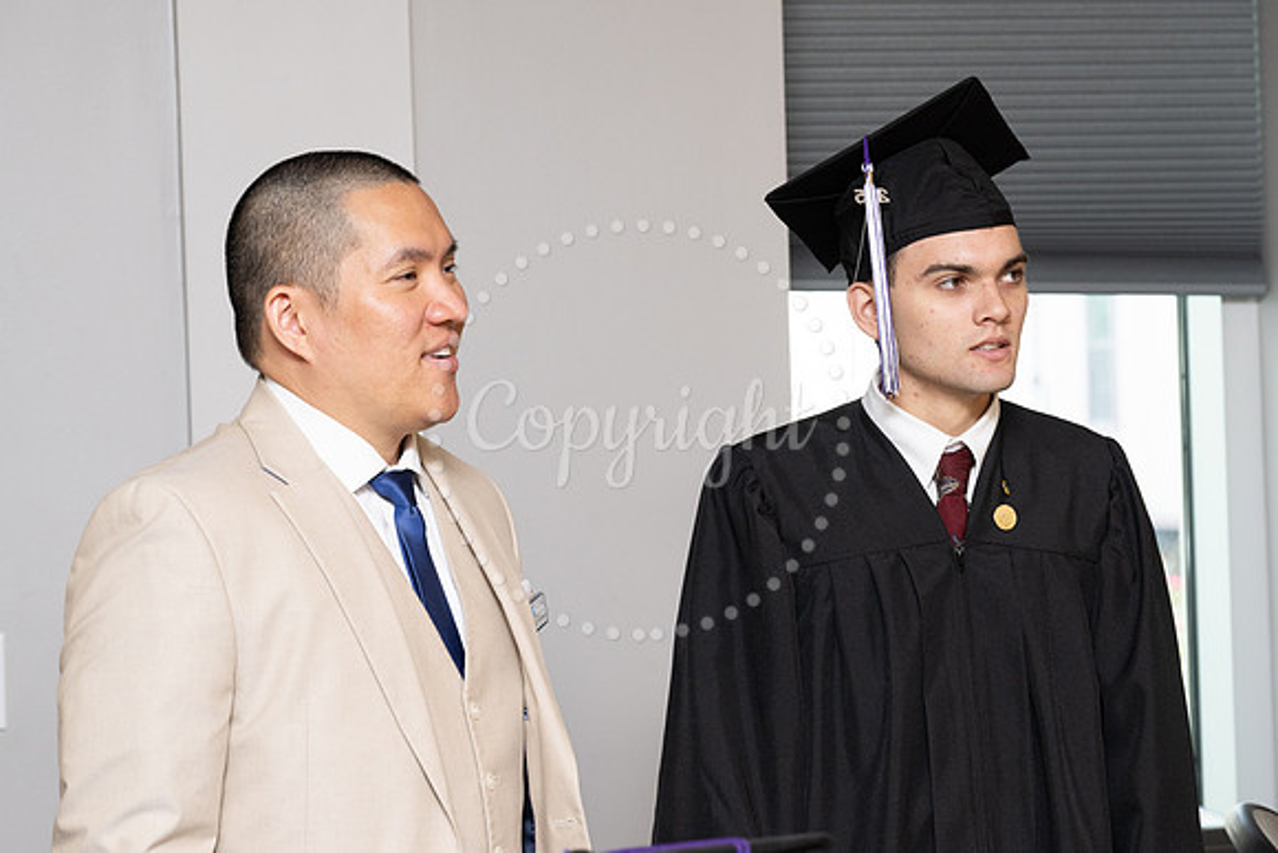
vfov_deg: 15.5
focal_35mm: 88
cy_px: 459
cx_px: 641
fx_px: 3133
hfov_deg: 23.1
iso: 640
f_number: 5.6
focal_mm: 77
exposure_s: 1/125
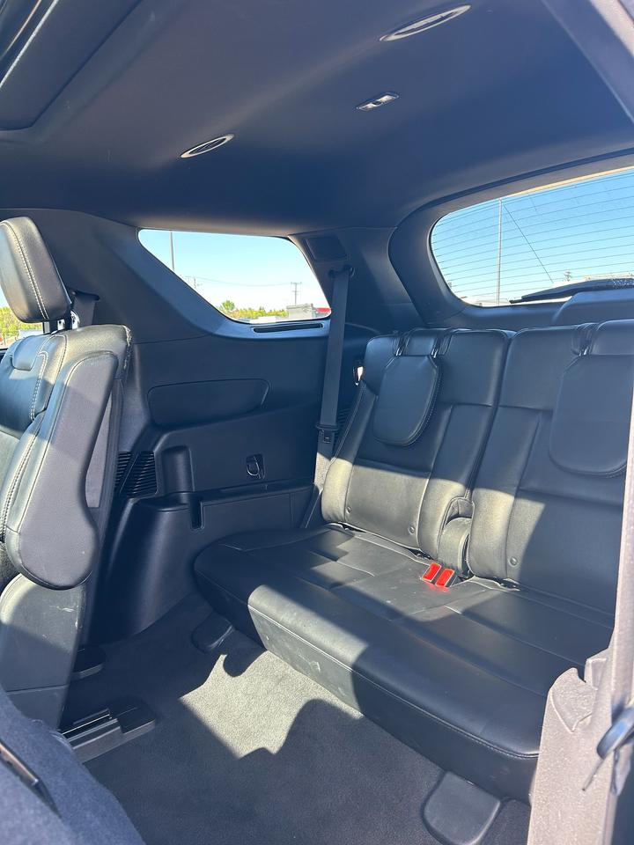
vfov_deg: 67.3
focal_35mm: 26
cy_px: 422
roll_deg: +1.1
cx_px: 317
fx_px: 635
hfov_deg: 53.1
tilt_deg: -9.7
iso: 100
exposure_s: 1/121
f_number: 1.5
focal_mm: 5.7
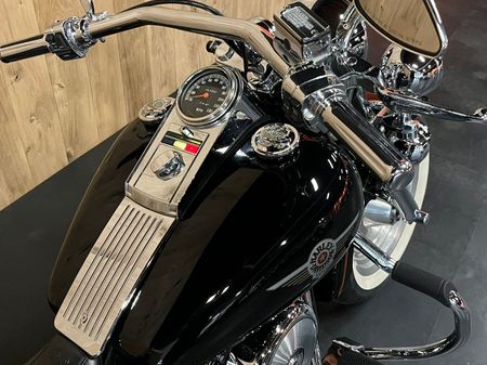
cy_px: 132
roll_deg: -2.5
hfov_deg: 50.1
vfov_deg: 38.3
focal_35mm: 37
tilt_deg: -40.2
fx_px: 520
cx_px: 234
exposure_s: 1/33
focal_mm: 5.1
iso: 640
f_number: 1.6
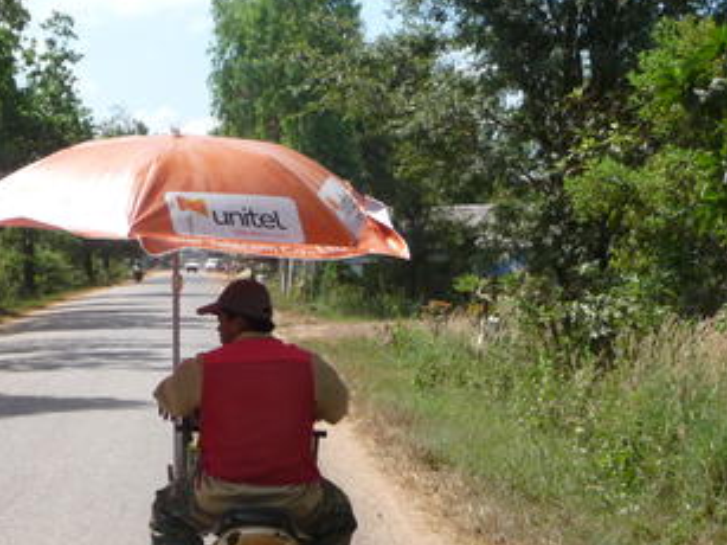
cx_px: 246
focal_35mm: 101
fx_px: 2120
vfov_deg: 14.6
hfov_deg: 19.4
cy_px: 390
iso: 100
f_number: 4.5
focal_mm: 10.5
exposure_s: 1/500
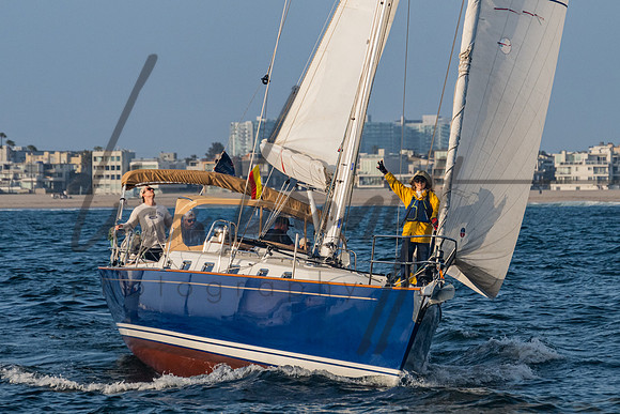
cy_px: 117
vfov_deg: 5.6
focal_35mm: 247
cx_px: 363
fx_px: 4251
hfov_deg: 8.3
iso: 400
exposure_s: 1/1600
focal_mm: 150
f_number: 6.3
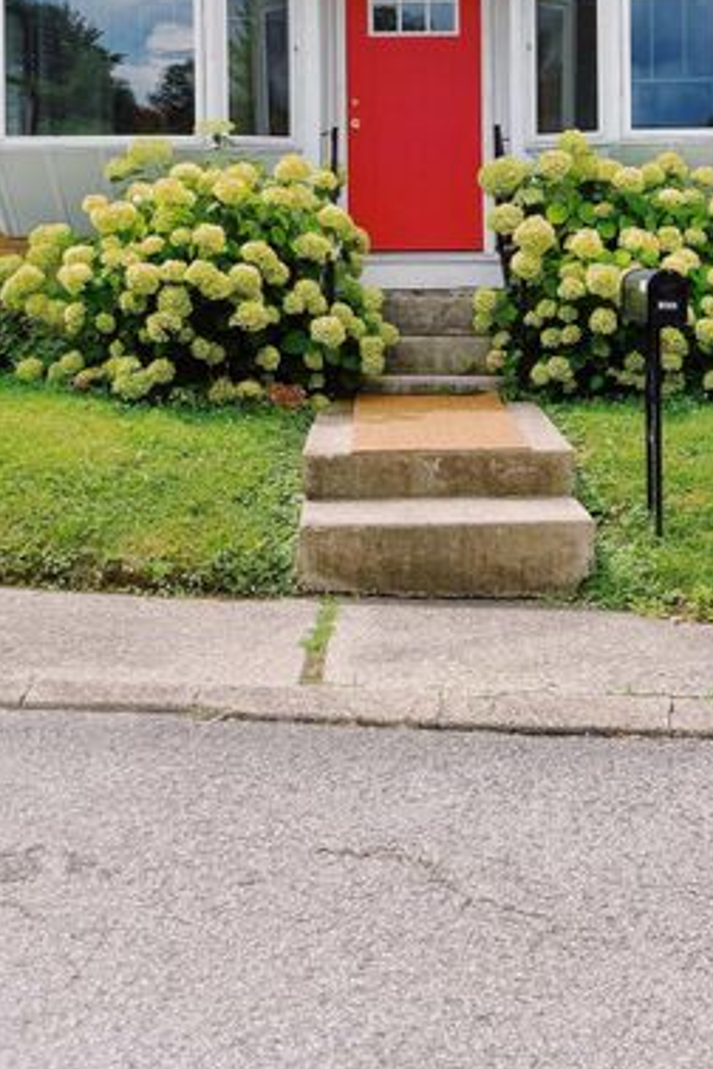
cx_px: 433
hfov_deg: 30.4
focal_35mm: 44
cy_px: 180
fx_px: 1307
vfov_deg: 42.1
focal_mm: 6.76
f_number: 1.78
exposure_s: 1/4310
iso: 80
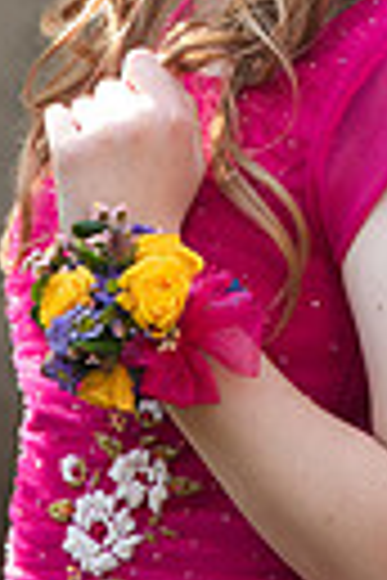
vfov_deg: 4.9
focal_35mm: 417
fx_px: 6724
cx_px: 284
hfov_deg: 3.3
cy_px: -225
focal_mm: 120
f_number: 5.6
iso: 400
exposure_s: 1/160
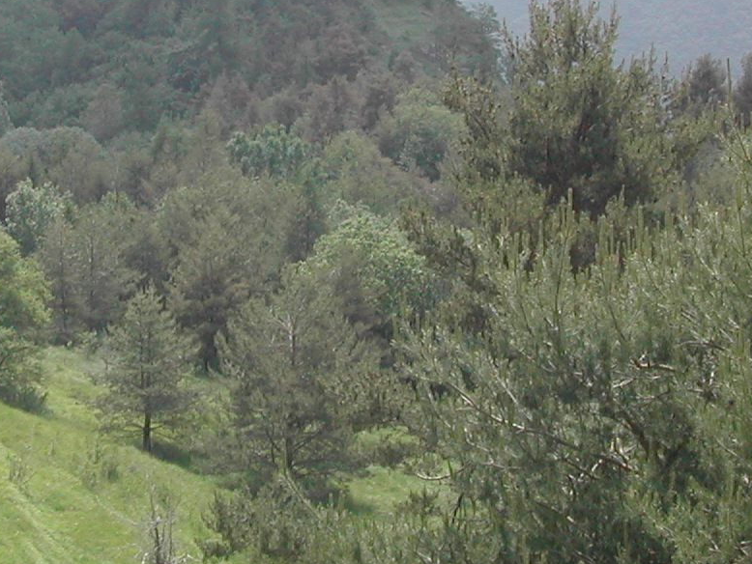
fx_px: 2173
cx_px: 249
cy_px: 95
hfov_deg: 19.6
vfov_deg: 14.7
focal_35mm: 100
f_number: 7.6
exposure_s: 1/178
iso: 141
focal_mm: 8
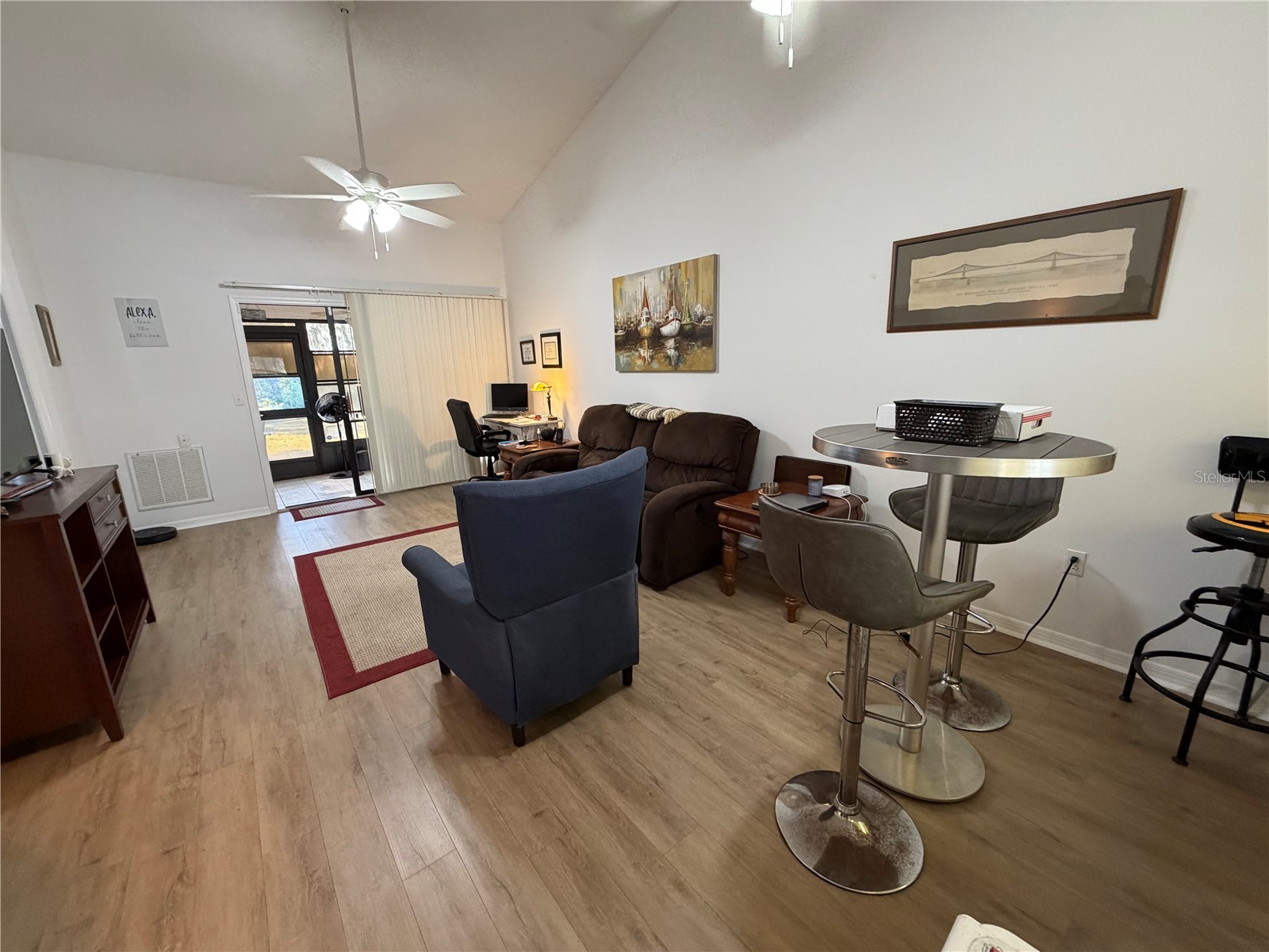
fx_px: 513
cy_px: 476
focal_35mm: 14
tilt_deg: -12.4
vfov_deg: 85.7
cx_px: 634
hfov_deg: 102.1
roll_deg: +2.9
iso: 320
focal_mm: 2.22
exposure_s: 1/60
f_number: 2.2
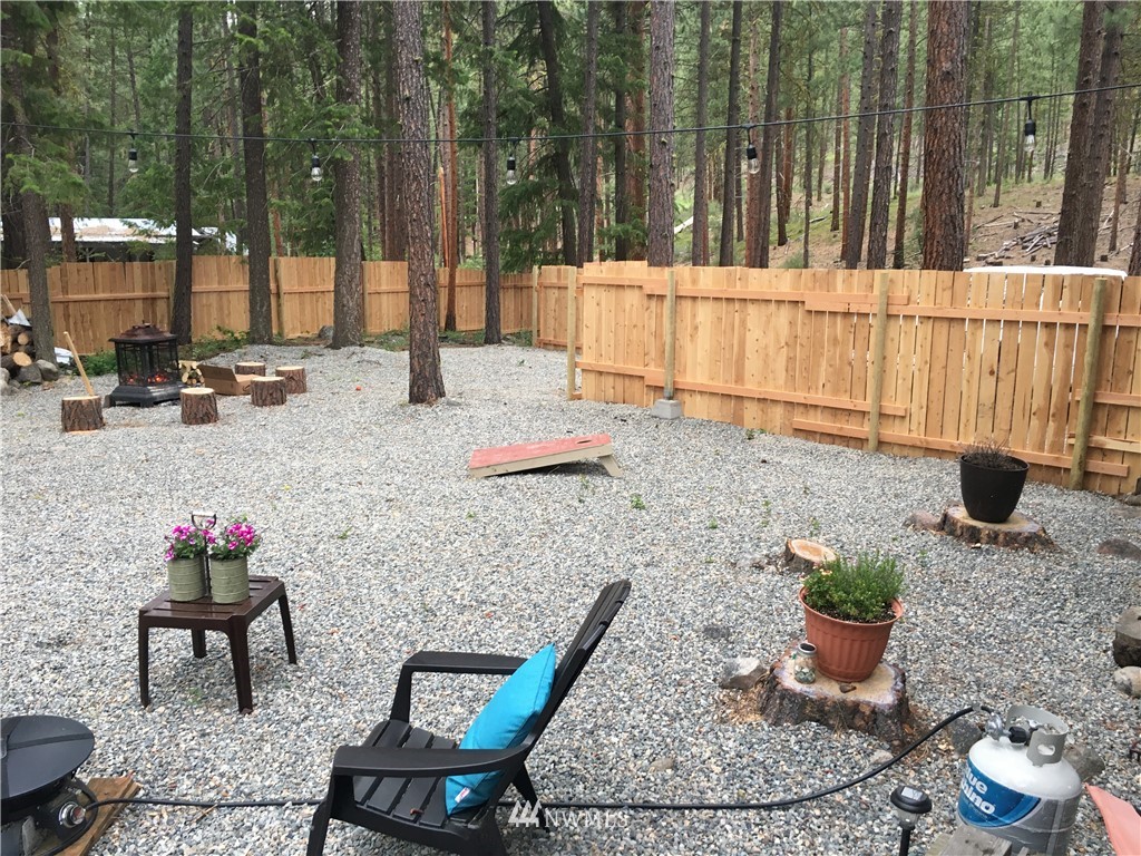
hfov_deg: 61.7
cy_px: 428
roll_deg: -0.5
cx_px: 570
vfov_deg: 48.2
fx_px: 956
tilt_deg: -11.4
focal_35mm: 29
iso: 64
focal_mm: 4.15
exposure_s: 1/30
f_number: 2.2
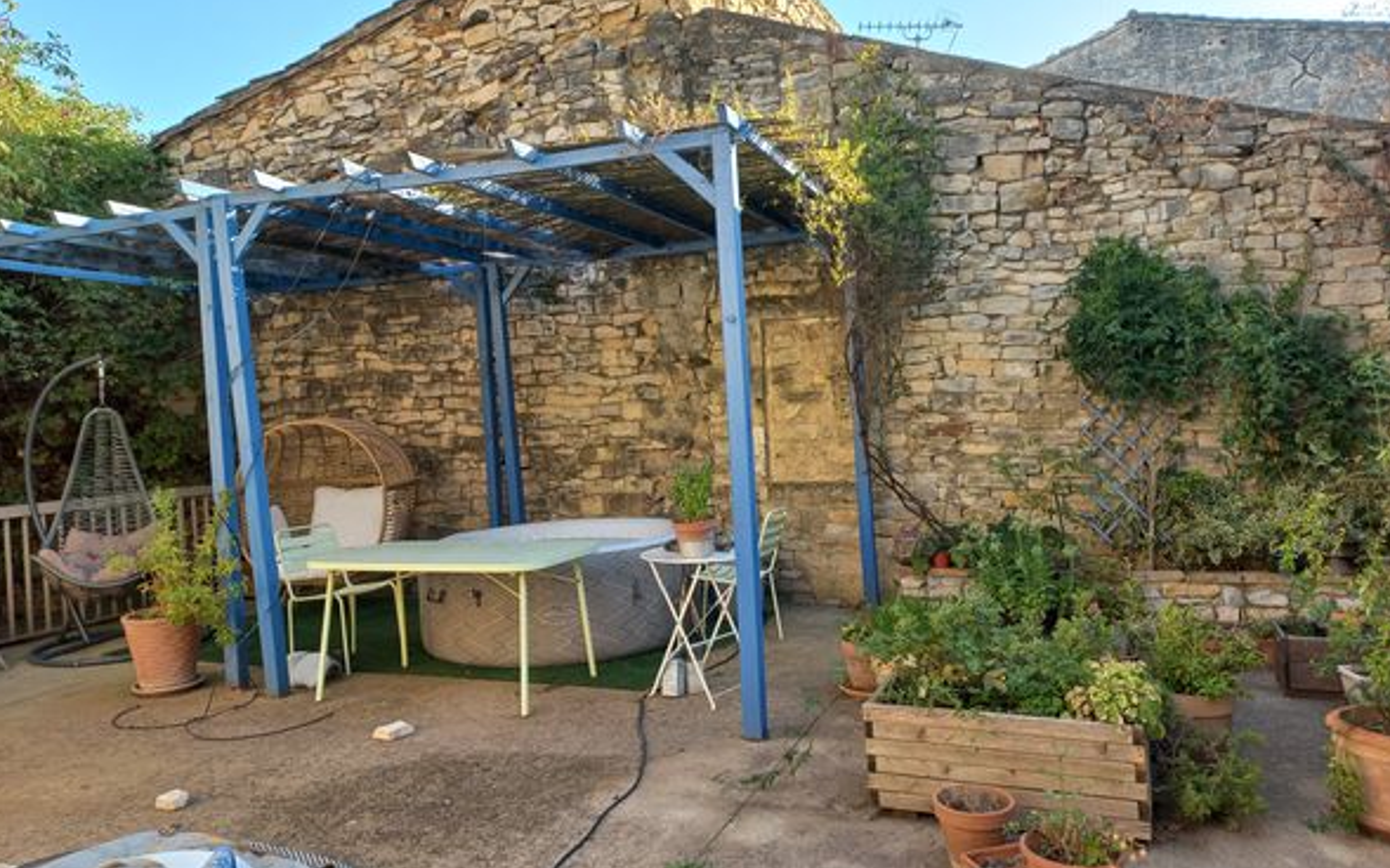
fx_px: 1023
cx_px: 694
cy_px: 401
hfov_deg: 68.4
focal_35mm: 27
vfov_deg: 46.0
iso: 25
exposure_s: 1/100
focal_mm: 4.6
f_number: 1.8
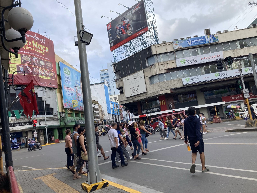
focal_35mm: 28
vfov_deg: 49.7
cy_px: 96
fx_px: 208
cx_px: 128
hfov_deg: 63.4
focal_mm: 3.99
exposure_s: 1/1263
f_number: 1.8
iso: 20
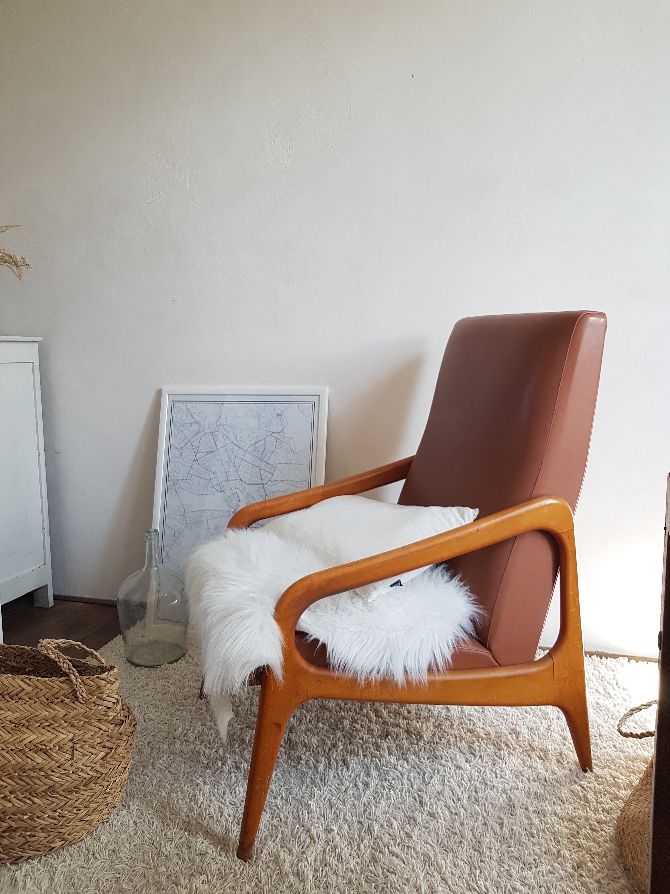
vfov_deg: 67.3
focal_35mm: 26
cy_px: 447
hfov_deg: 53.1
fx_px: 671
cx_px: 335
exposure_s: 1/50
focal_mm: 4.2
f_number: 1.7
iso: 50
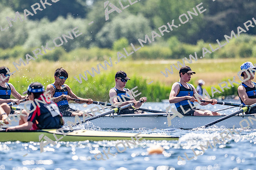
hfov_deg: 3.4
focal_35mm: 600
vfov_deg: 2.3
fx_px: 4264
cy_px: 85
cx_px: 128
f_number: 4.5
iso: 250
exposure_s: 1/2500
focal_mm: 400
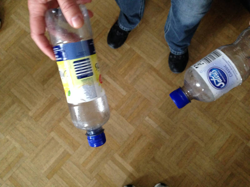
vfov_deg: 42.9
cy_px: 94
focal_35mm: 33
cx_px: 125
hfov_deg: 55.4
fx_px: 238
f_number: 2.4
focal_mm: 4.1
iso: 320
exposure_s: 1/20
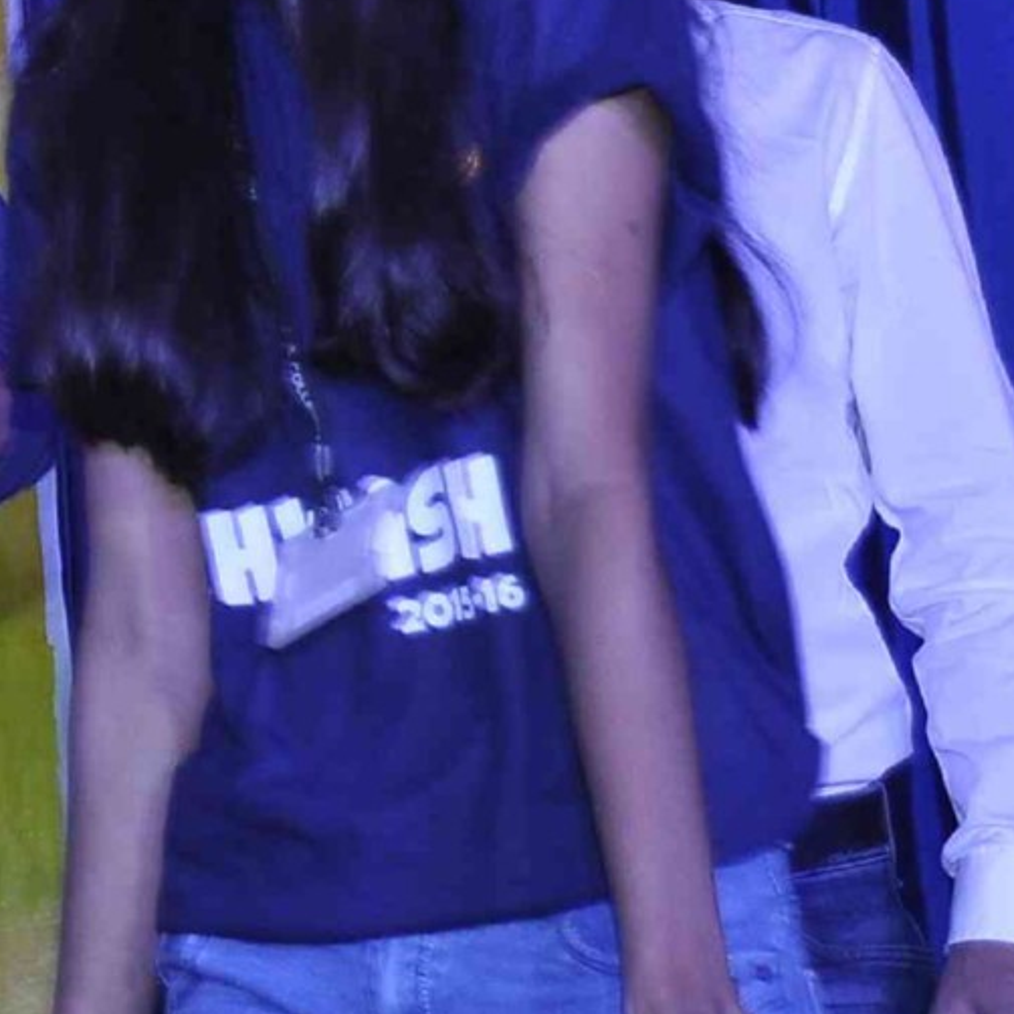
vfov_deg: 6.4
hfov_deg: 6.3
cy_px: 358
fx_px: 9114
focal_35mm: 275
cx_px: -695
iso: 400
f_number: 5.6
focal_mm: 48
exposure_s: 1/100
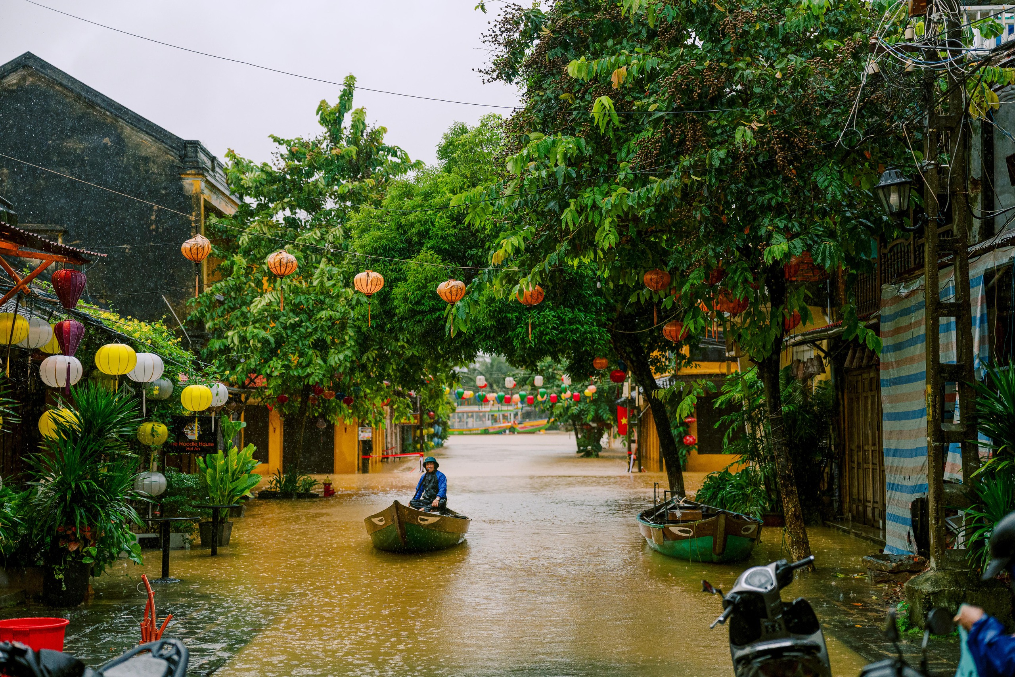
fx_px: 1494
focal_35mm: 53
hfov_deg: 37.5
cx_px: 508
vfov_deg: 25.5
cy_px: 338
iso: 1600
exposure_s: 1/640
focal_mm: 53
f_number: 2
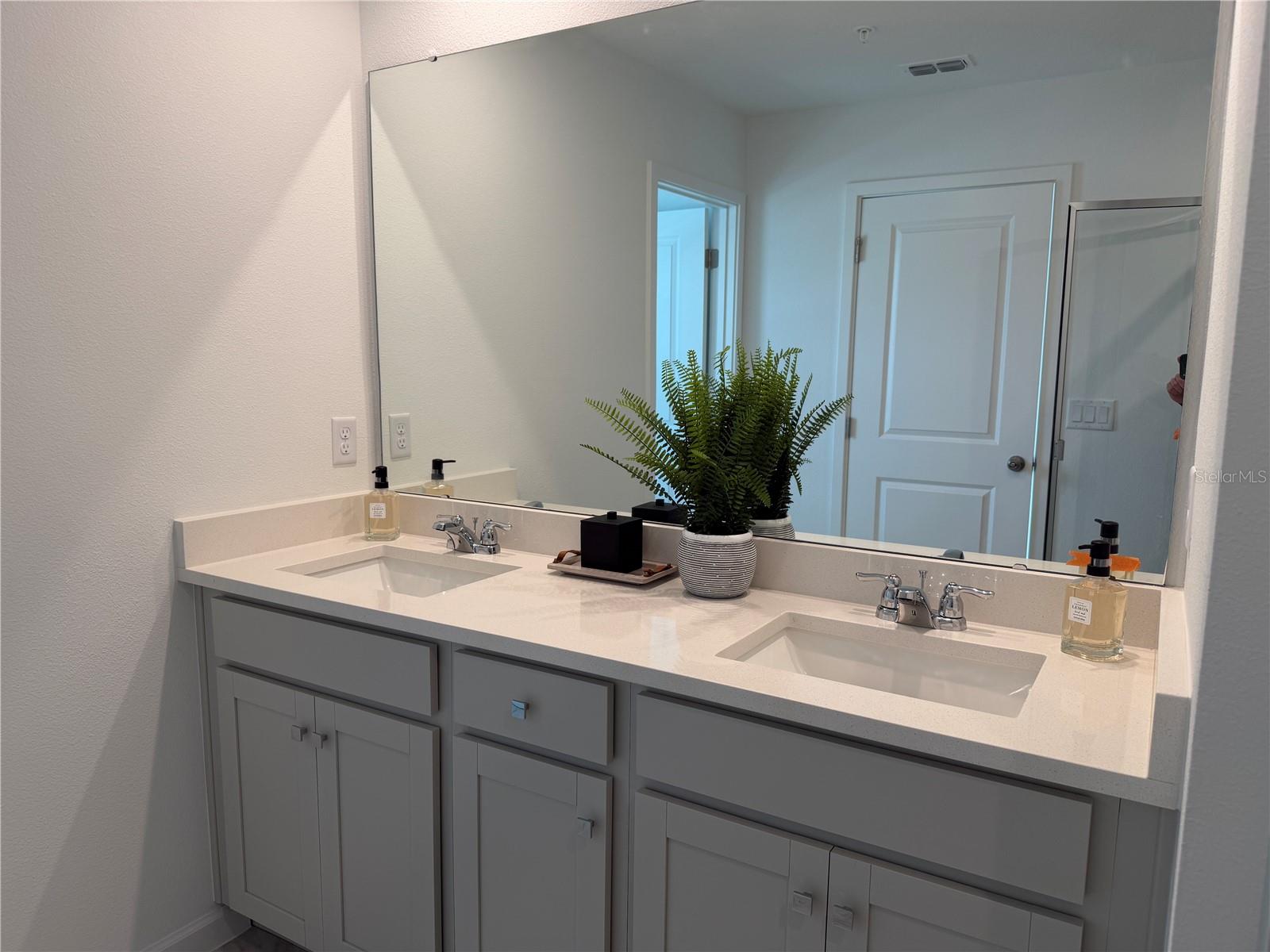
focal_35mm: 24
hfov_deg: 71.6
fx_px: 881
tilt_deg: -8.0
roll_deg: -0.7
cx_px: 635
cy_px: 476
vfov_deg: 56.8
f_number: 1.78
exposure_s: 1/129
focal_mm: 6.76
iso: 50
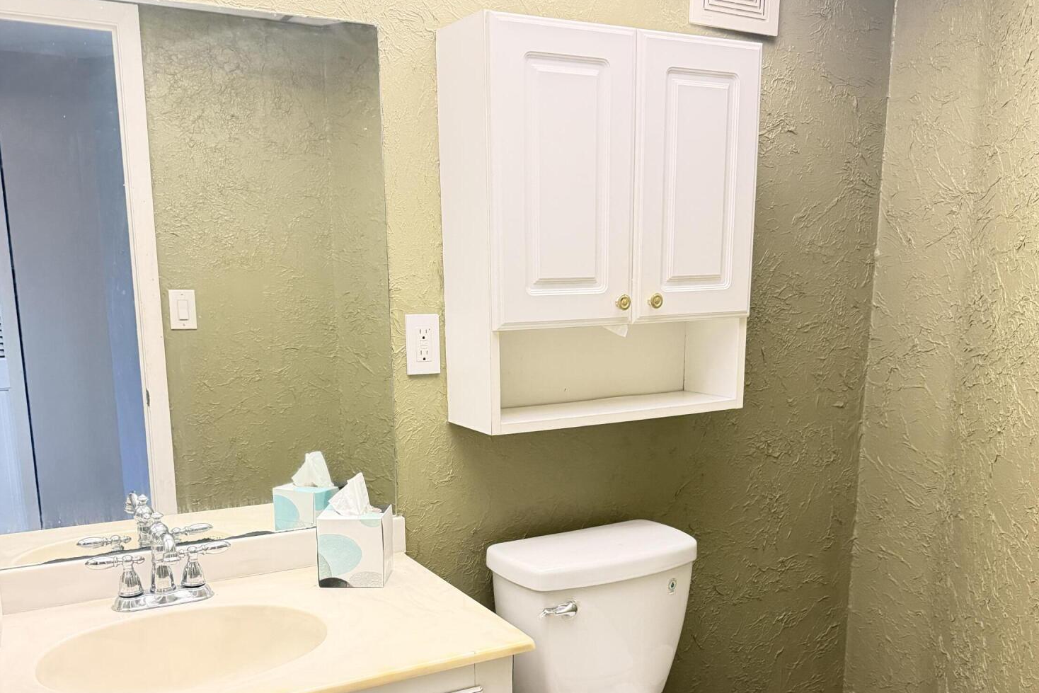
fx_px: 981
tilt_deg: -11.1
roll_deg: +0.1
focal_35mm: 34
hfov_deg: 55.8
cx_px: 529
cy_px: 488
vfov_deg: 38.2
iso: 800
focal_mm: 6.76
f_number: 1.78
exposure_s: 1/60
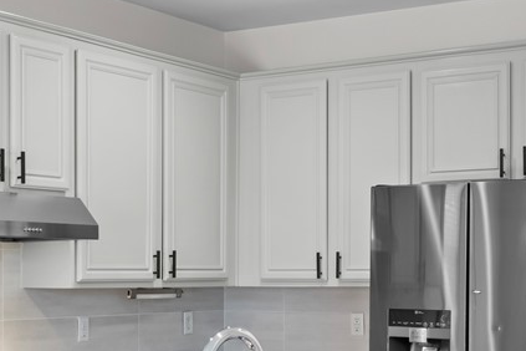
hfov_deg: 26.3
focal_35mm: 77
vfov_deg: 17.6
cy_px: 287
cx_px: 290
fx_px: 1125
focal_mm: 20
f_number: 8
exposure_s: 1/10
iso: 400
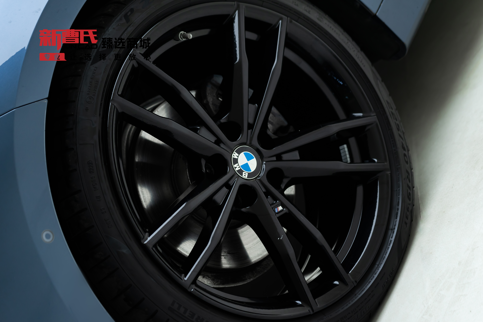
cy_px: 161
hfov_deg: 19.5
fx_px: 1409
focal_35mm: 105
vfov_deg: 13.0
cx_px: 242
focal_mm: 105
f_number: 4
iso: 320
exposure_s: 1/200
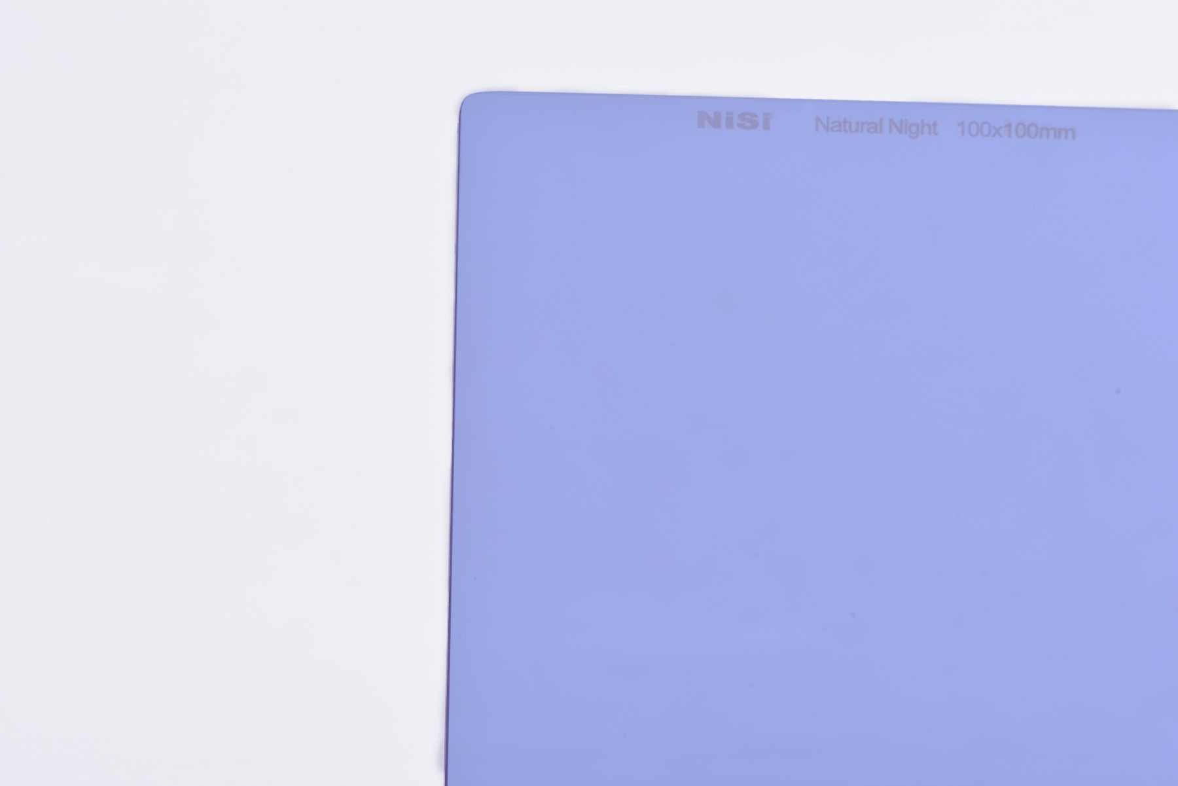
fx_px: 3436
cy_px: 393
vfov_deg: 13.0
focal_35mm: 105
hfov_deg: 19.5
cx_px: 589
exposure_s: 1/160
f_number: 16
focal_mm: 105
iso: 64
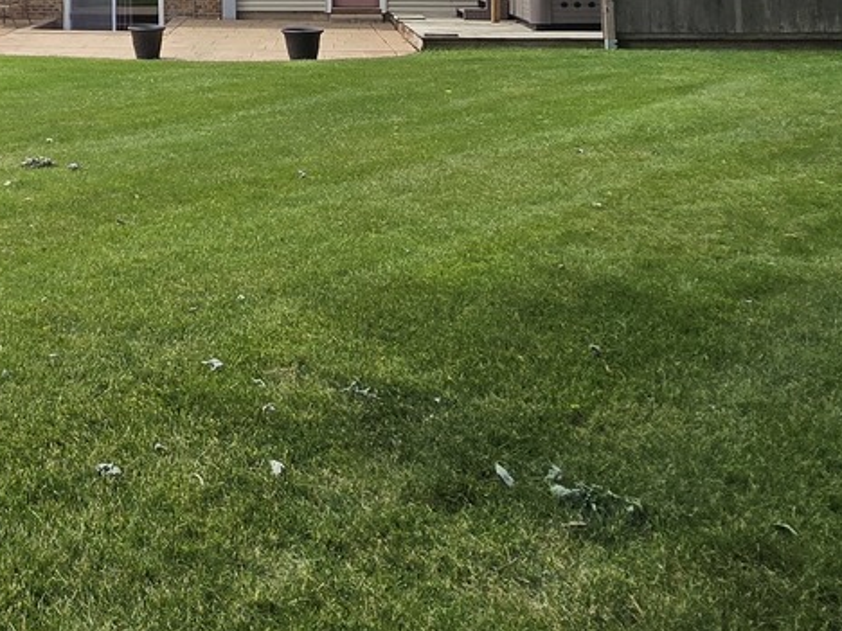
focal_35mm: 40
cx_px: -142
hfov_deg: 37.0
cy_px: -54
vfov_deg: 32.0
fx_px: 973
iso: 50
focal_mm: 2.2
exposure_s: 1/1789
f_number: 2.2
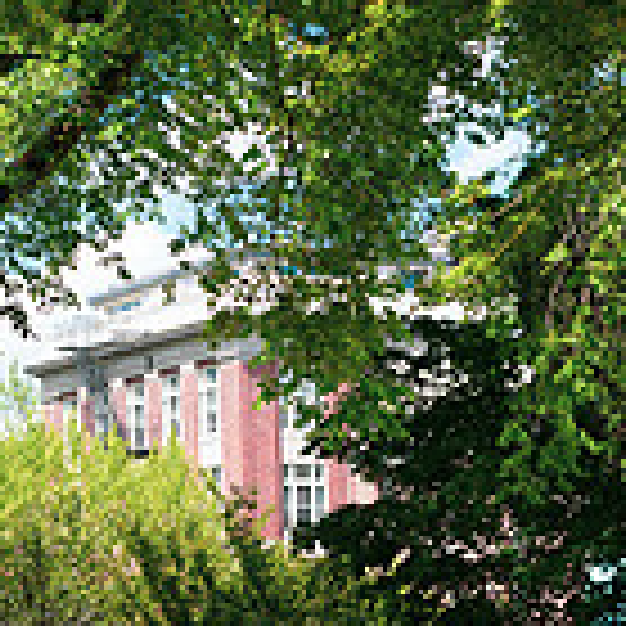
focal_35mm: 124
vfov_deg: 13.9
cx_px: 32
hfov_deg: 13.9
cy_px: 570
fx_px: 2537
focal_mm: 35
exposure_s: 1/800
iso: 160
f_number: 4.5
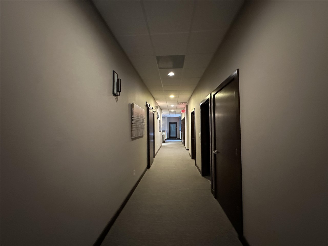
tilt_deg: +2.0
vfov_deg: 85.7
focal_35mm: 14
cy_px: 123
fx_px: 133
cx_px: 164
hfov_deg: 102.1
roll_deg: +0.2
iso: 1250
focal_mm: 2.22
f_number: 2.2
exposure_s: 1/30
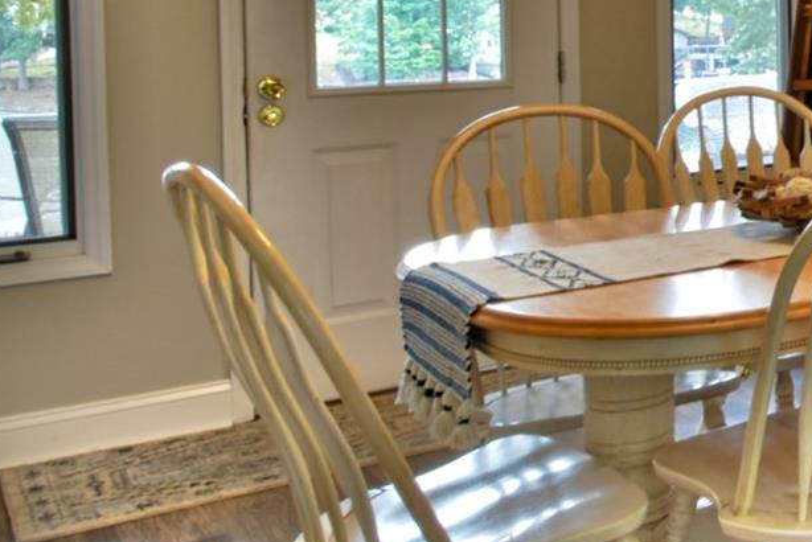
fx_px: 1128
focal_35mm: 50
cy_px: 46
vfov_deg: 26.1
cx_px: 1070
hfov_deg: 30.6
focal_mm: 10
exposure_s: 1
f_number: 13
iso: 100
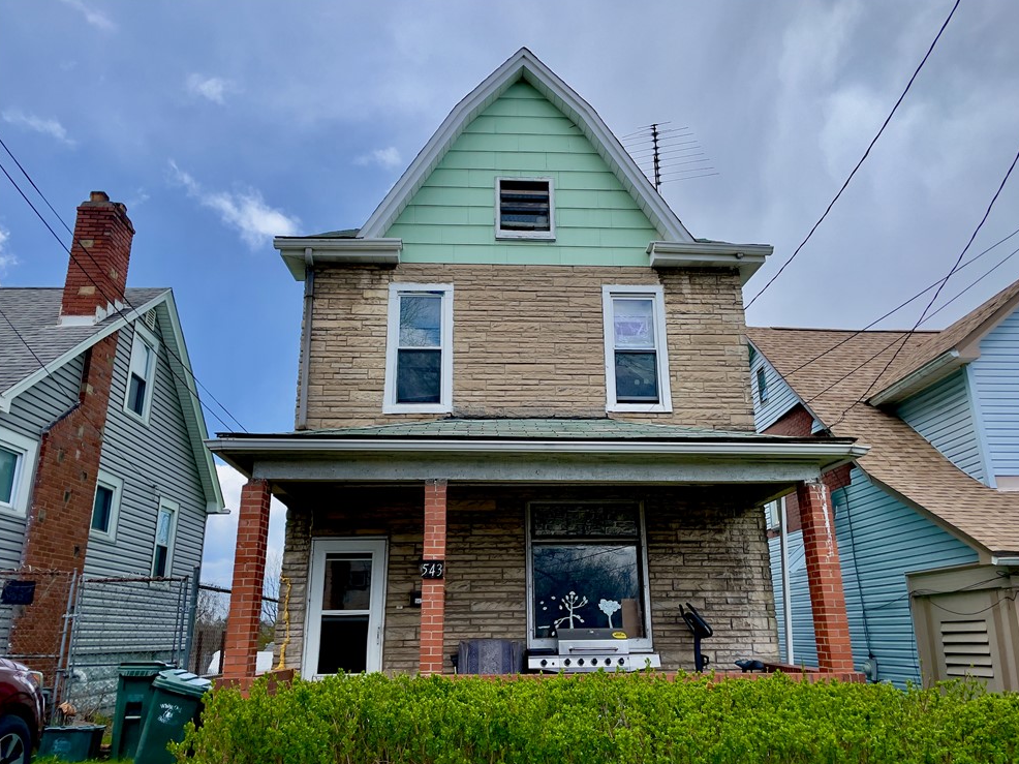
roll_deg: +1.1
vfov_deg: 51.3
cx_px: 518
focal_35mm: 27
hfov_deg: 65.3
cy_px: 386
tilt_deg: +18.0
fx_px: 795
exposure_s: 1/2882
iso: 32
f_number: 1.6
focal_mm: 4.2
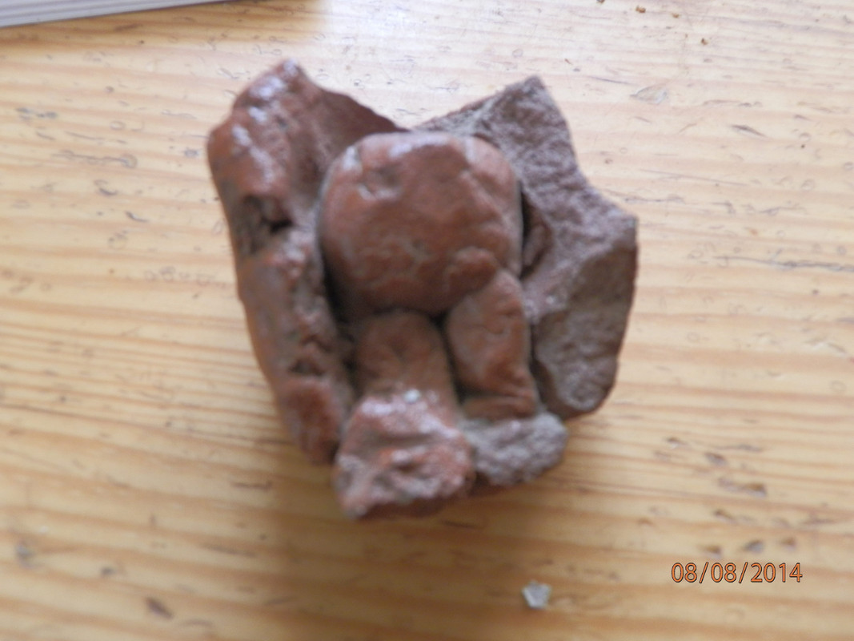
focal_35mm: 28
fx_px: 691
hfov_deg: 63.4
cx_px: 427
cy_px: 320
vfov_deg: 49.7
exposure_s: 1/30
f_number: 3.3
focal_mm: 5
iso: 125
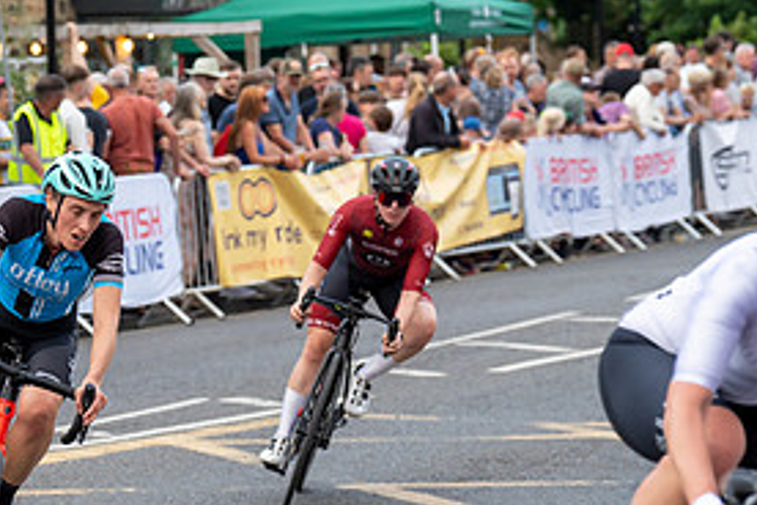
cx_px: 91
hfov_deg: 10.2
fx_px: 4205
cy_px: 191
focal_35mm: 200
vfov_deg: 6.9
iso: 800
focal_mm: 95
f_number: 4
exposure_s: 1/800
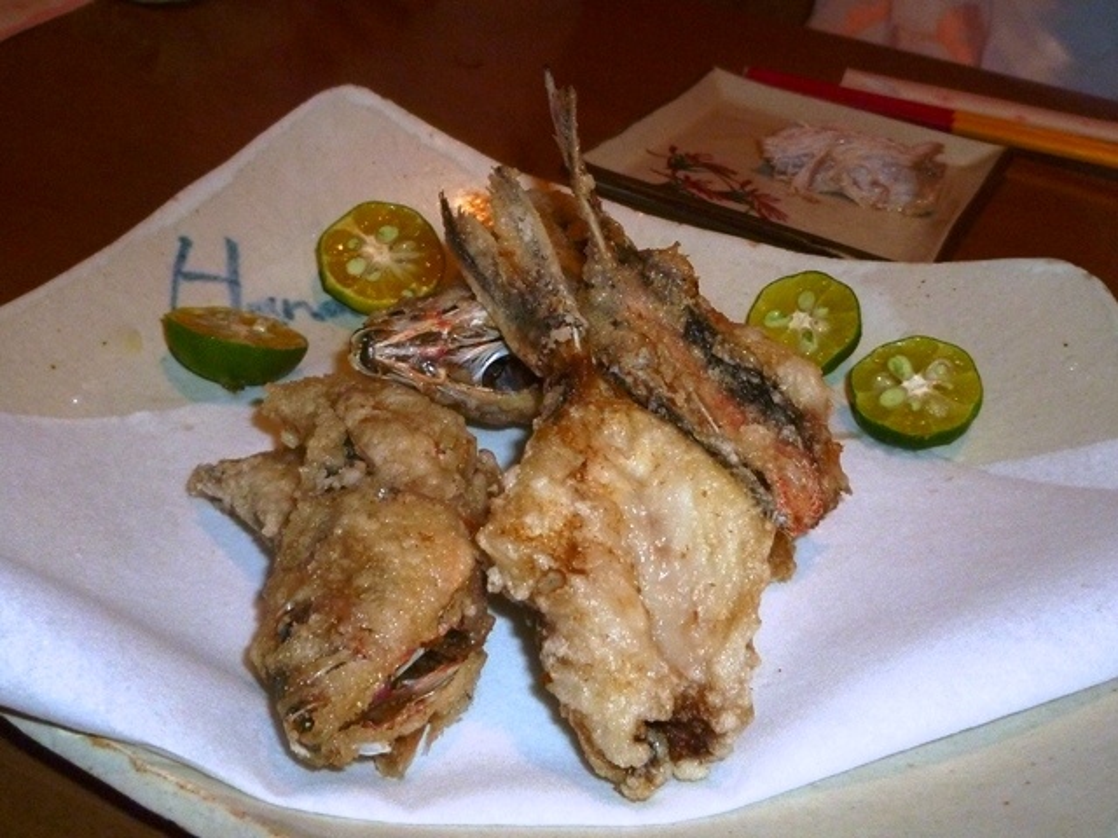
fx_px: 937
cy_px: 419
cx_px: 559
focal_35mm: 29
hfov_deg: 61.7
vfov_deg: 48.2
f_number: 3
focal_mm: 5.2
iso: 320
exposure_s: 1/30
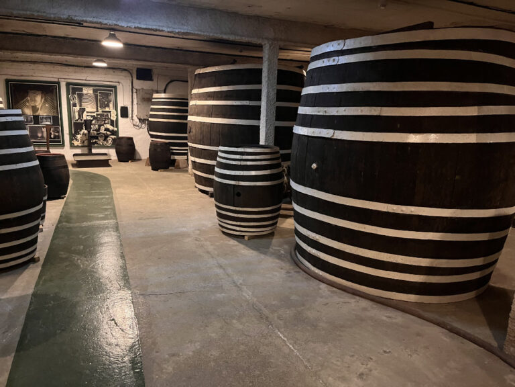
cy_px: 194
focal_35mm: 26
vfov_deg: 53.1
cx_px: 258
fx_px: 387
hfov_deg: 67.3
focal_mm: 5.1
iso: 640
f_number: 1.6
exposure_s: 1/25
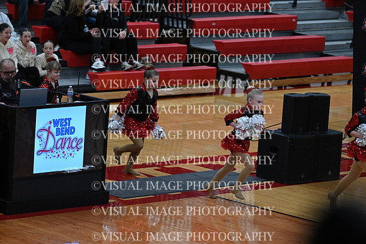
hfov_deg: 10.3
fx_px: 2034
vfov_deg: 6.9
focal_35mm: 200
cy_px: 122
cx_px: 183
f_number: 4
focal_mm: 200
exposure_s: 1/400
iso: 4000
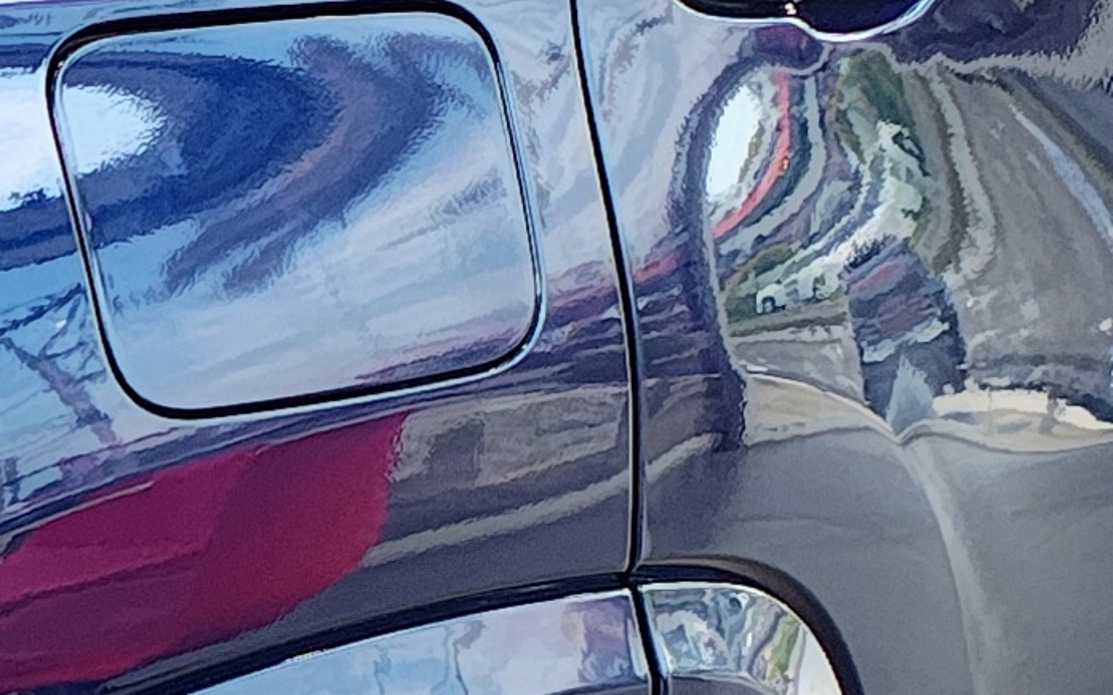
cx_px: -317
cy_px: 610
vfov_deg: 8.4
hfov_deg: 13.0
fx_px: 4732
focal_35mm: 156
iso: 394
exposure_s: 1/120
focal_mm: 5.89
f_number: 1.4
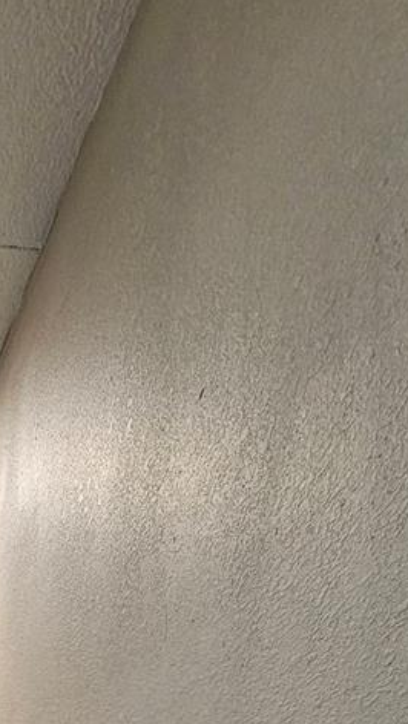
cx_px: -109
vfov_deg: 39.0
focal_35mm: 36
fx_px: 691
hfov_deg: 27.8
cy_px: 884
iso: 160
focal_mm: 2.2
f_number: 2.2
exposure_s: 1/60
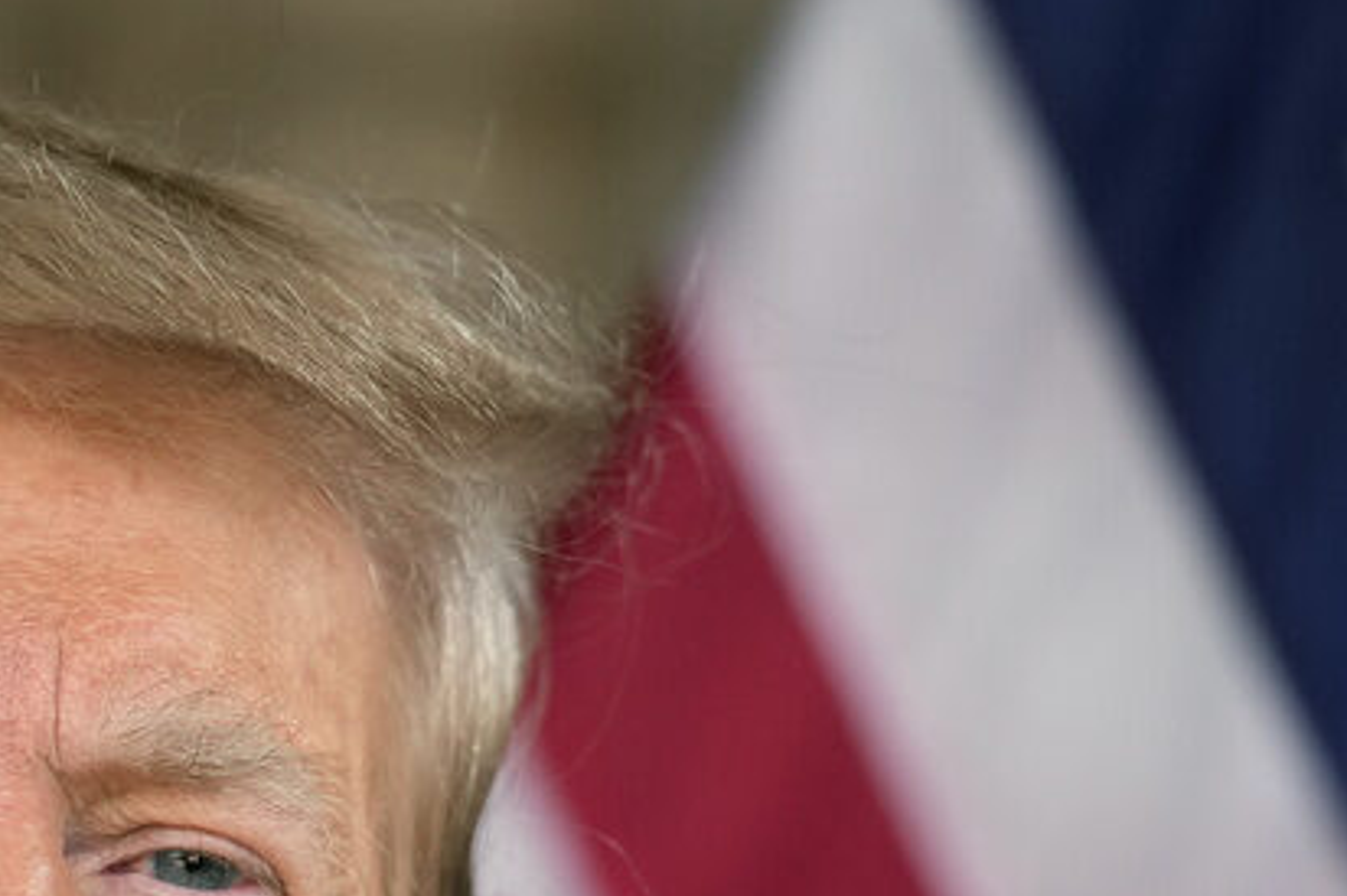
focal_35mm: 702
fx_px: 26255
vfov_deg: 2.0
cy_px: 1077
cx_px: 571
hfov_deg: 2.9
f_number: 2.8
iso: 800
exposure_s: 1/1600
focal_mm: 189
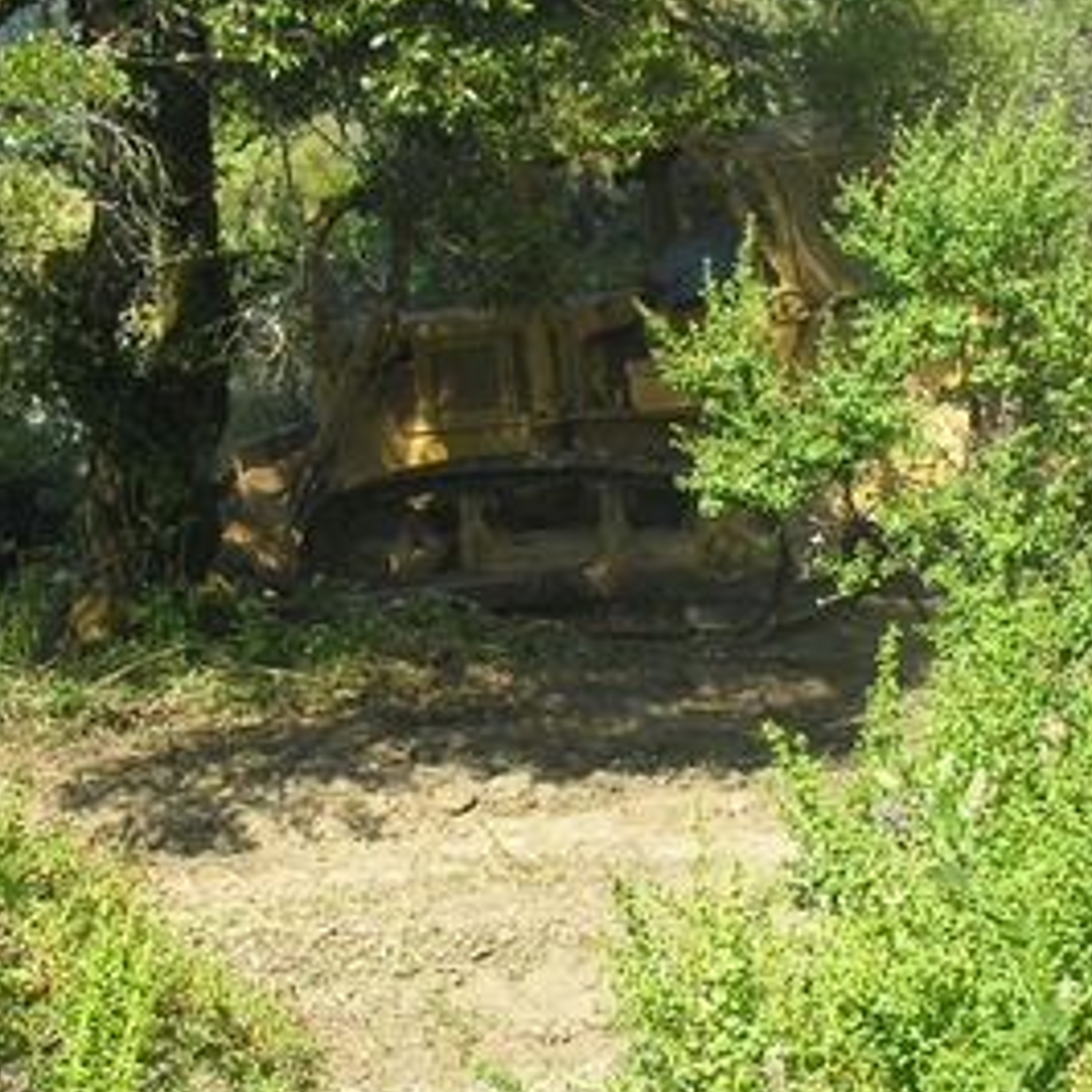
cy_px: 669
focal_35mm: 93
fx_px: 3319
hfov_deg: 18.7
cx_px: 579
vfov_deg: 18.7
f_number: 5
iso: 50
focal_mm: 8.9
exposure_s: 1/117
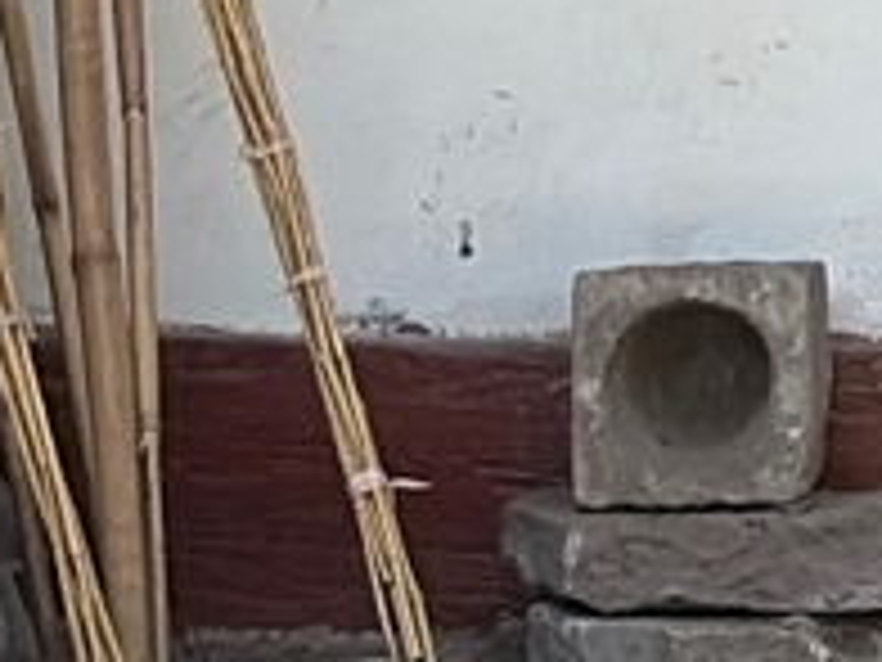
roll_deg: -1.4
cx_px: 2632
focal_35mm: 398
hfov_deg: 4.8
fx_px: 10141
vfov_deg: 3.6
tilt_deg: +4.5
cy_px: -1236
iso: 50
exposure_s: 1/624
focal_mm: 5.96
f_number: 1.6
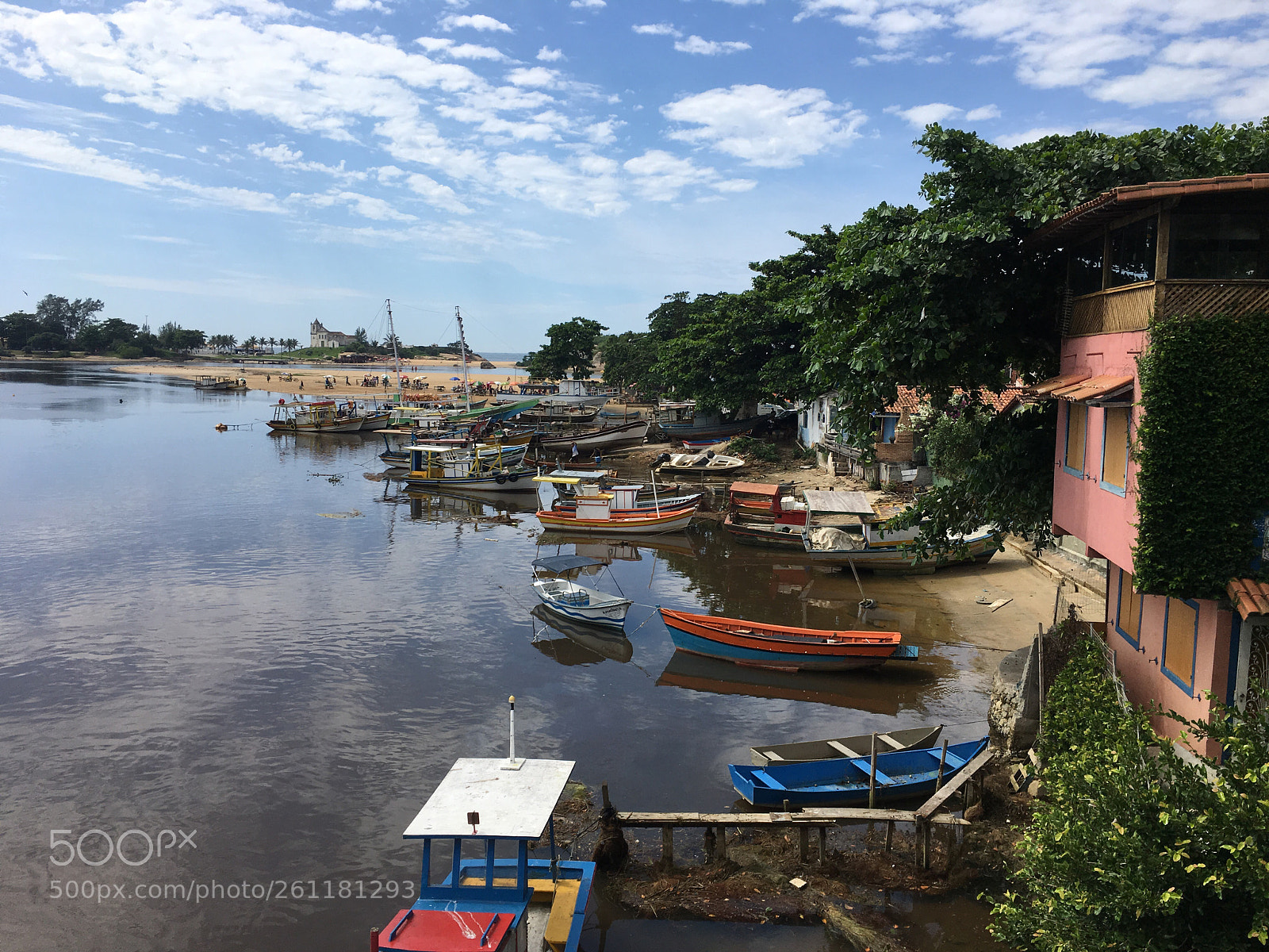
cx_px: 634
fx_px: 1063
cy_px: 476
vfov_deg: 48.2
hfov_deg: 61.7
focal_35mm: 29
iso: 25
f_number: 2.2
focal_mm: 4.15
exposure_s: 1/2481
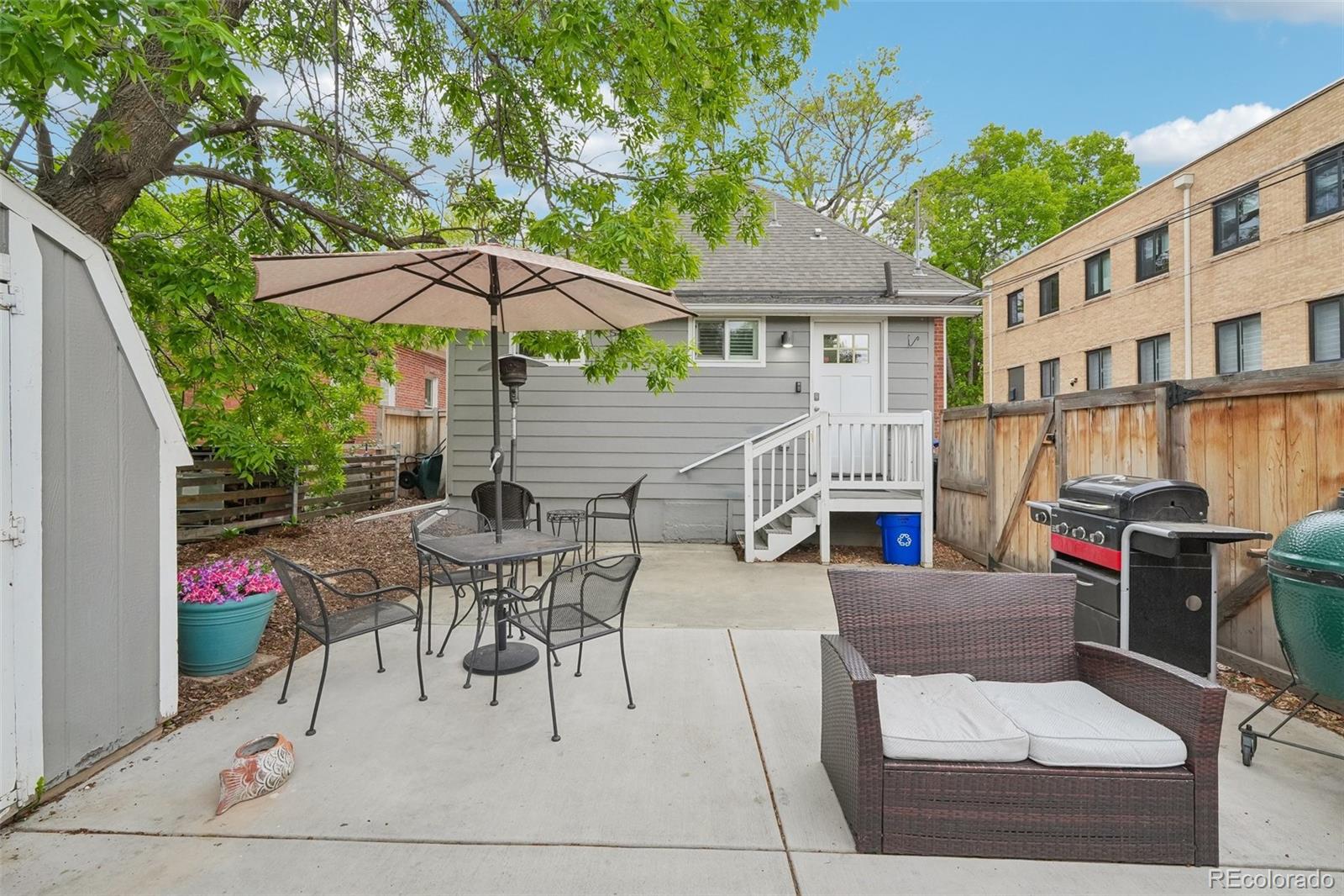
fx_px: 560
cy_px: 448
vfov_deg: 77.3
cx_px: 672
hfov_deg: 100.4
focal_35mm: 15
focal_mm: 10
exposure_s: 1/160
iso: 800
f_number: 8
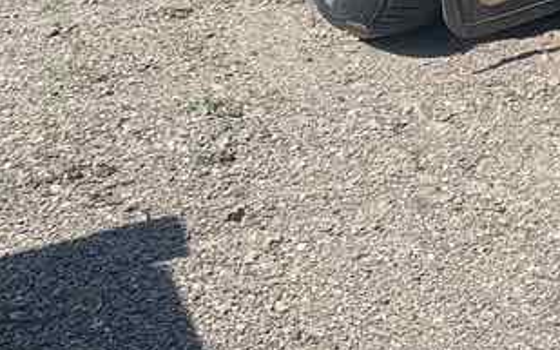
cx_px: 801
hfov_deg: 17.5
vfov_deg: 11.2
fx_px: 1663
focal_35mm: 109
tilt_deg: -7.3
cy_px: -276
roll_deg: +0.4
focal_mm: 4.25
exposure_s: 1/1748
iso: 25
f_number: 1.8
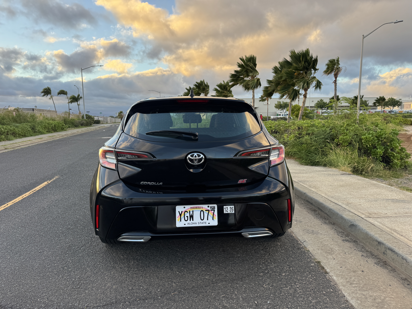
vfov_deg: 56.8
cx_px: 206
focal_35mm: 24
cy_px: 154
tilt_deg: -7.8
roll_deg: +1.4
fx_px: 286
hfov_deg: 71.6
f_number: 1.78
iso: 80
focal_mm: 6.76
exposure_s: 1/364
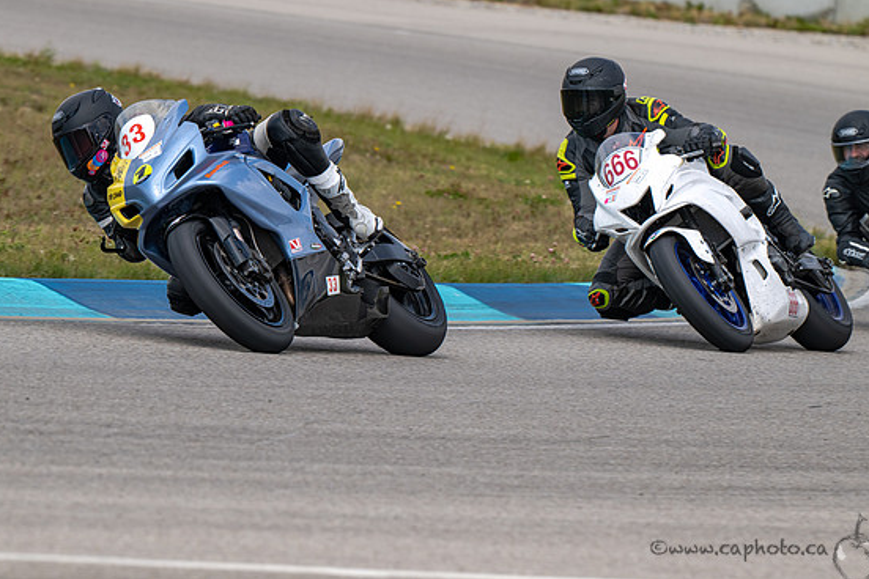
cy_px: 316
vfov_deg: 3.1
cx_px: 374
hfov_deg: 4.7
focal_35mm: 440
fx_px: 10620
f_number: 9
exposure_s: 1/800
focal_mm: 370
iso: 360
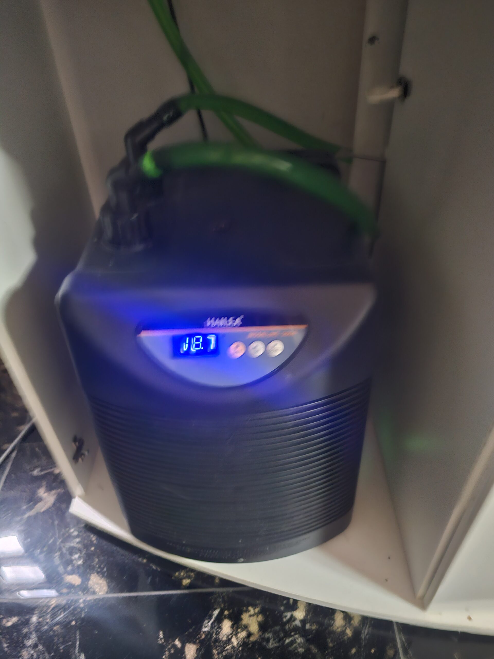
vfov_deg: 73.9
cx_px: 247
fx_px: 438
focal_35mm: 23
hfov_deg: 58.9
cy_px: 330
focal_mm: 6.3
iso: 1600
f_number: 1.7
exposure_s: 1/16.7
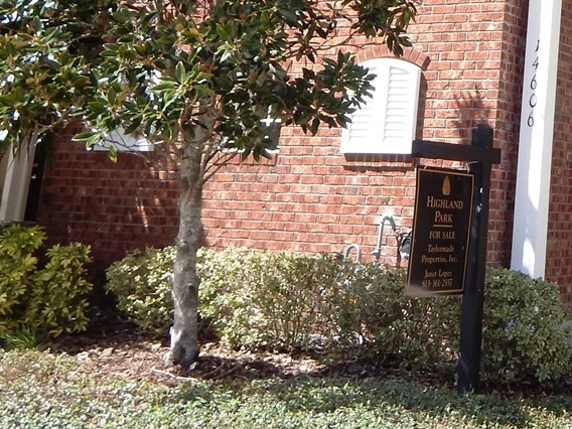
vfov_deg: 22.3
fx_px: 1024
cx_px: 642
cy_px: -42
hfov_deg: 28.2
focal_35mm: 62
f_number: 3
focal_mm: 4
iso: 125
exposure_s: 1/640
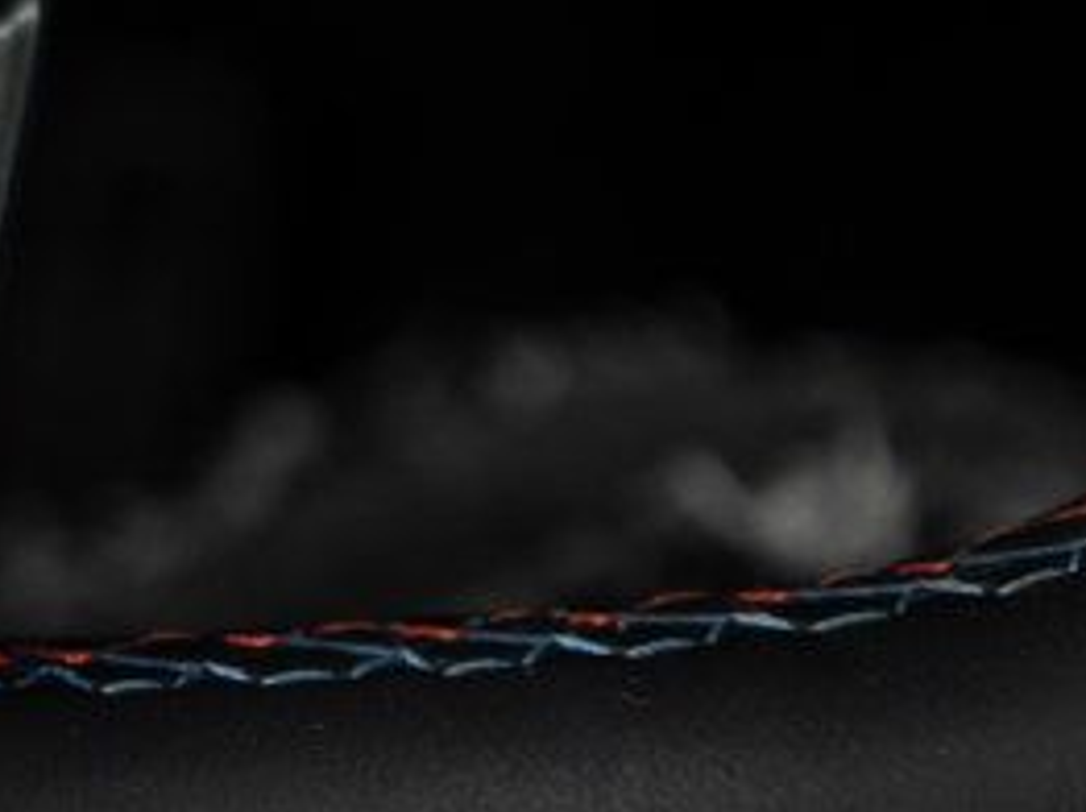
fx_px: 4952
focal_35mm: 158
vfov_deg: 9.4
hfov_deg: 11.8
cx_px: -705
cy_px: 412
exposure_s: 1/40
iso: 640
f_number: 3.2
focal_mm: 28
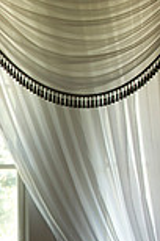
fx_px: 1466
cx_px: -67
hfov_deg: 6.2
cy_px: 188
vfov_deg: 9.4
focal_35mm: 219
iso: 400
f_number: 3.2
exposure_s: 1/80
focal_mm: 75
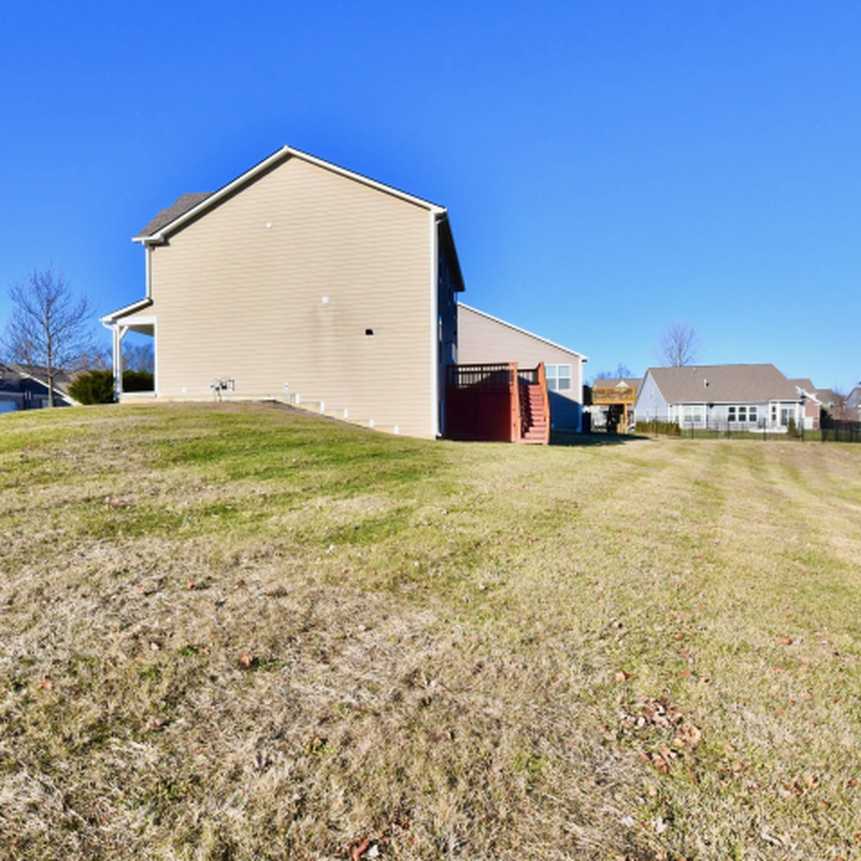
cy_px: 416
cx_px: 251
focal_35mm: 20
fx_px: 563
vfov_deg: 74.8
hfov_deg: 71.4
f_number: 14
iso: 640
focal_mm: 10
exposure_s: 1/640
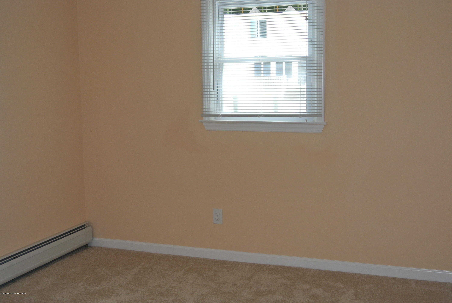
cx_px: 226
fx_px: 591
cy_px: 152
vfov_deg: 28.7
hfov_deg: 41.9
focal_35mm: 47
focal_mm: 17.7
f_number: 5.6
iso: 200
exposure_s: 1/60
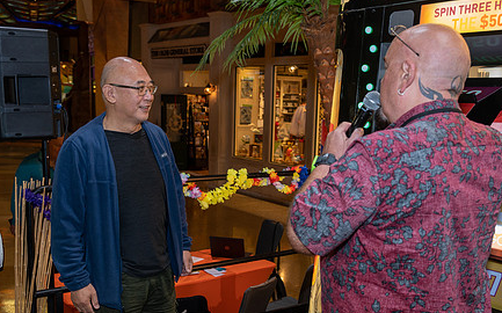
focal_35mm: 43
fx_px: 588
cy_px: 199
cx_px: 276
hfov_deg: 46.2
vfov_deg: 29.7
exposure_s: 1/60
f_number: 4.8
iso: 1100
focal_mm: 31.5
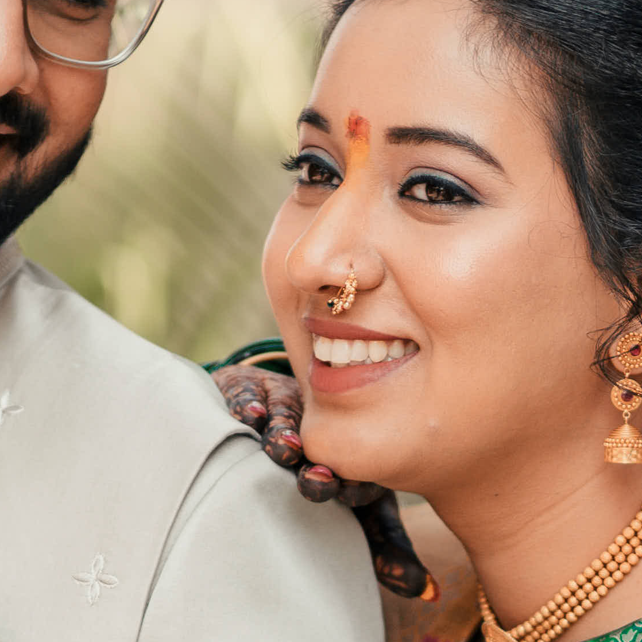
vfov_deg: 3.8
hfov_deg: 3.9
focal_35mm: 453
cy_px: 1043
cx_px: 388
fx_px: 9505
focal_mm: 85
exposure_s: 1/800
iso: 100
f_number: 2
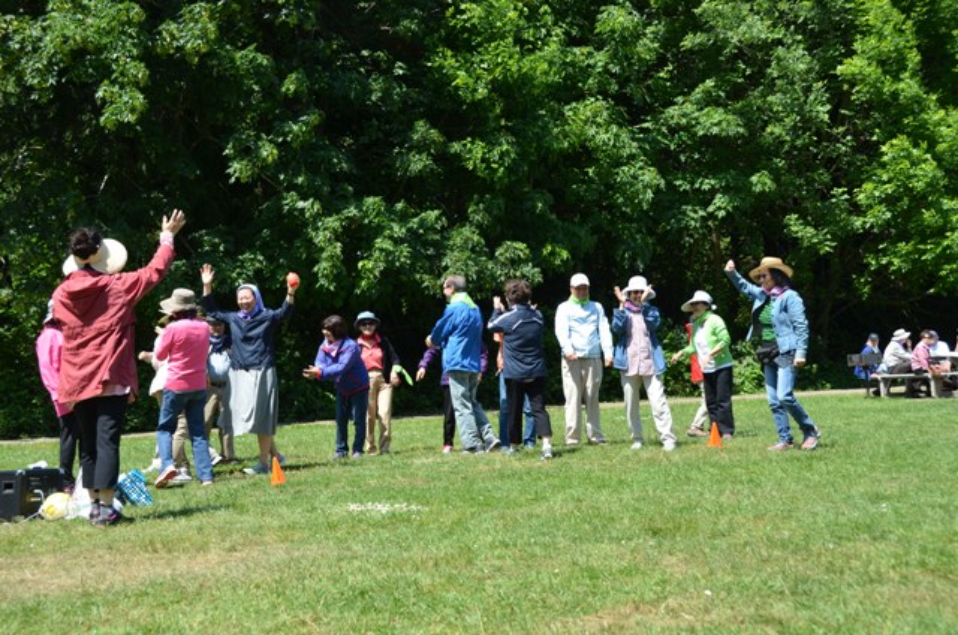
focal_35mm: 51
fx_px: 1354
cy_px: 318
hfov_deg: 39.0
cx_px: 479
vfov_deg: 26.4
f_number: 6.3
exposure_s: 1/320
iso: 200
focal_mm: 34
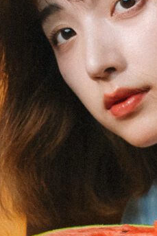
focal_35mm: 550
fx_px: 3601
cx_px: 165
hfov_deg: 2.5
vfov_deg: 3.7
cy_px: 248
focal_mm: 105
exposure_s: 1/800
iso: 400
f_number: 2.8
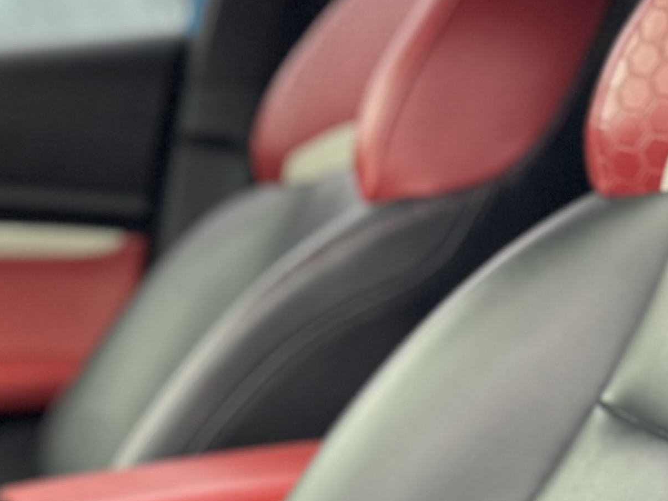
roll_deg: +1.8
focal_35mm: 114
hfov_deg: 15.2
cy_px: 450
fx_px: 2200
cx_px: -498
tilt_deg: -11.5
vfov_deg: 12.9
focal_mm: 6.76
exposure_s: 1/121
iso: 160
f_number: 1.78
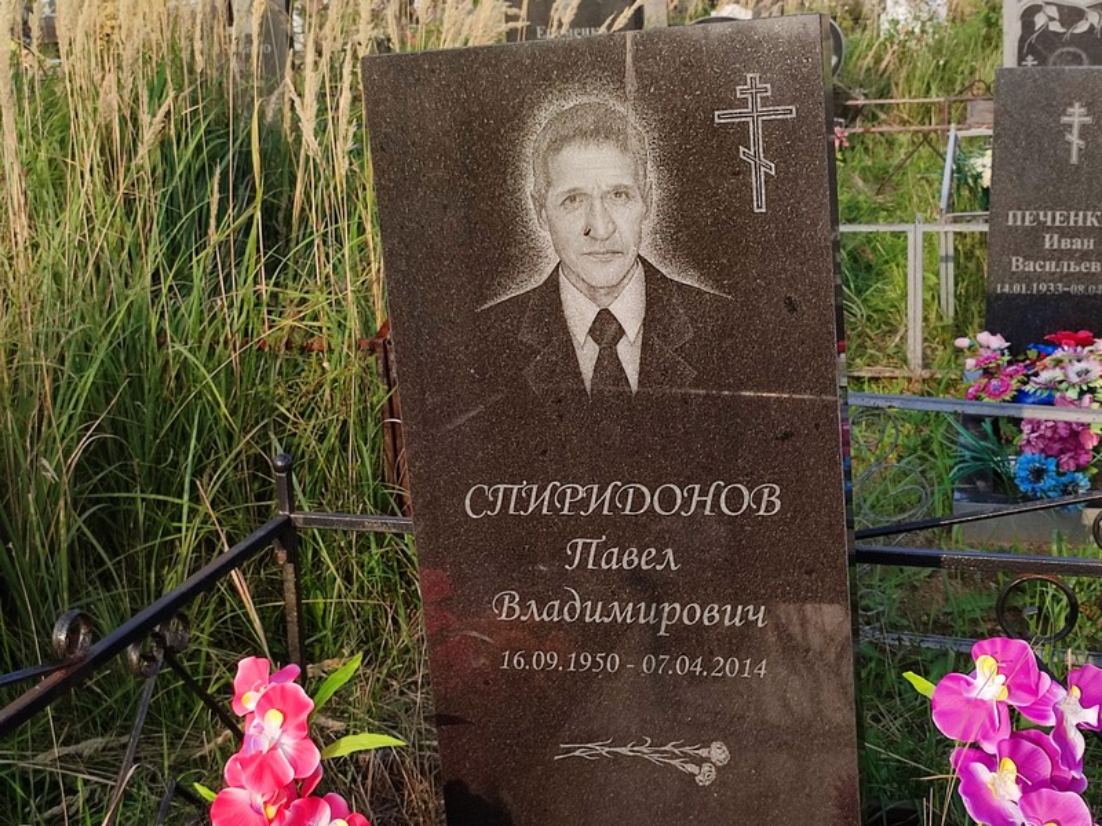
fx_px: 796
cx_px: 551
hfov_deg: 69.4
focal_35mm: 25
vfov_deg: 54.9
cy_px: 413
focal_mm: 6.04
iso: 50
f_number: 1.9
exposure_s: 1/280
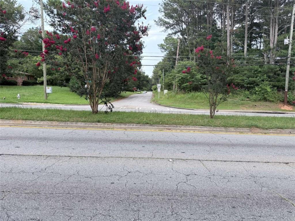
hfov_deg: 71.6
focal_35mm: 24
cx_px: 148
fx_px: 205
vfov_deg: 56.8
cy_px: 110
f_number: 1.78
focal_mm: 6.76
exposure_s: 1/868
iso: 100
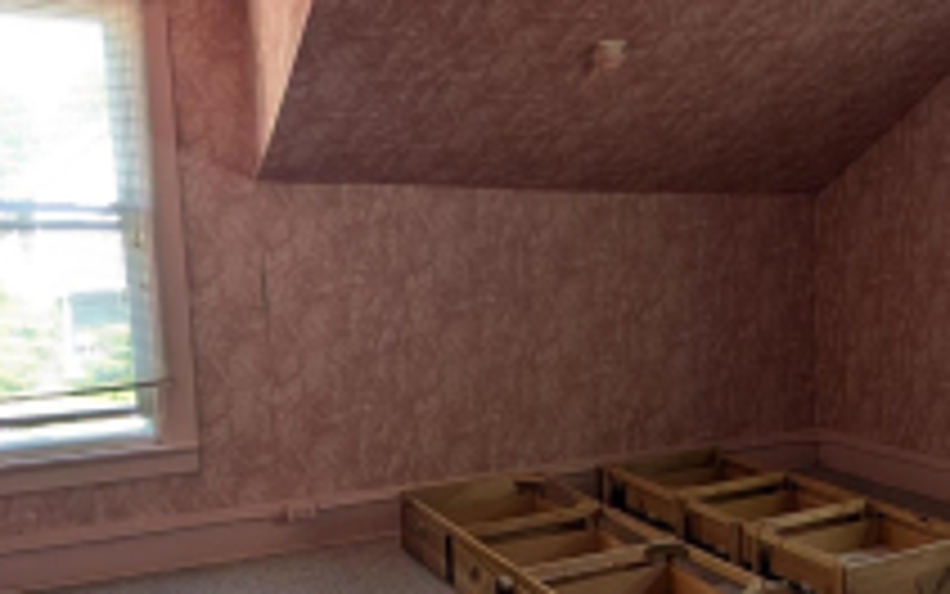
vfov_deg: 31.9
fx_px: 1036
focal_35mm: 40
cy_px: 360
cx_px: 873
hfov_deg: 44.4
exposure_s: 1/42.8
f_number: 1.7
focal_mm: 2.02
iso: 56
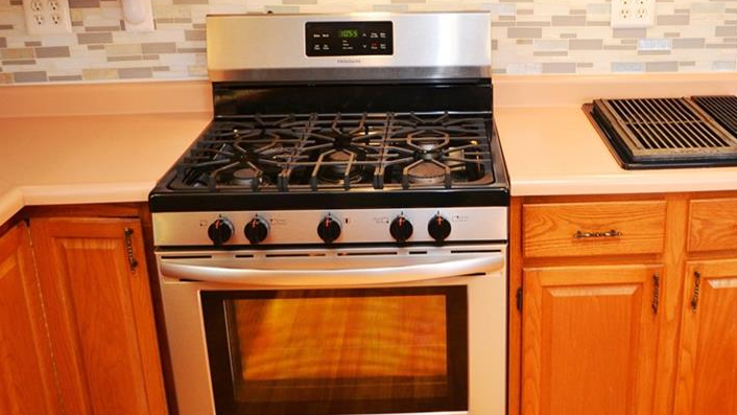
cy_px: 126
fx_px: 801
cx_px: 483
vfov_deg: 28.7
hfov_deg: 48.7
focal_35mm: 41
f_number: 3.5
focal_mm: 18
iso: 800
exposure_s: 1/60
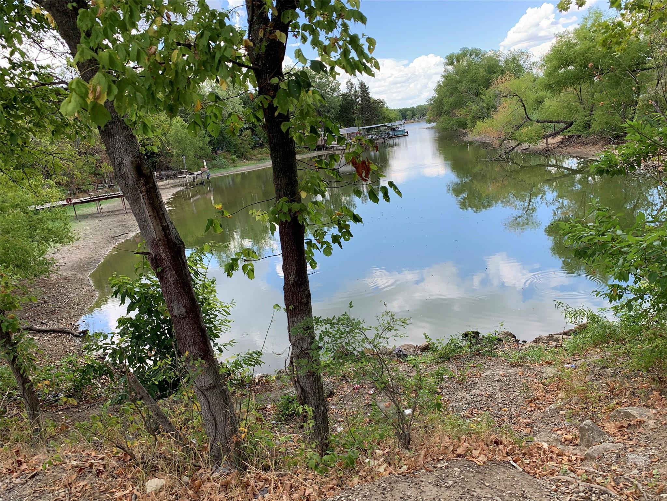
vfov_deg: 53.1
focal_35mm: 26
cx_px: 334
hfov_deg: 67.3
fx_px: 501
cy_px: 250
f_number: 1.8
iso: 25
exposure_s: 1/537
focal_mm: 4.25
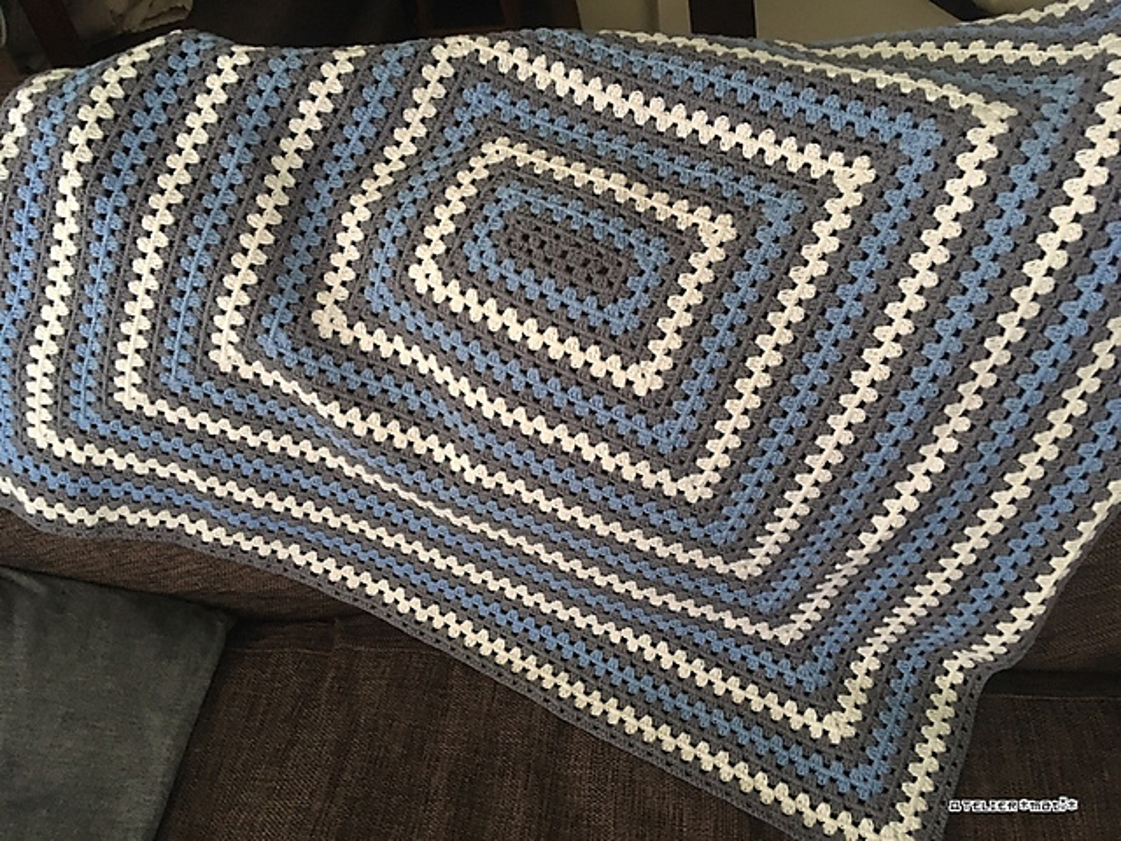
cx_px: 560
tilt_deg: -49.7
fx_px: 939
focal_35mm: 29
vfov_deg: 48.2
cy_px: 420
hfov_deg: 61.7
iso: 200
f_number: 2.2
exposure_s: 1/20
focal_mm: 4.15
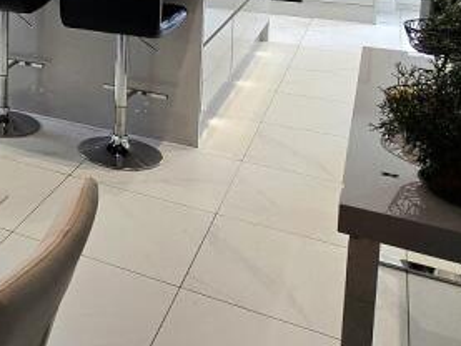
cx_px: -160
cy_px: -52
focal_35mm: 48
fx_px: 640
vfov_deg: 27.3
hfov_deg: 30.1
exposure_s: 1/100
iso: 80
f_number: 2.2
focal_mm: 2.2
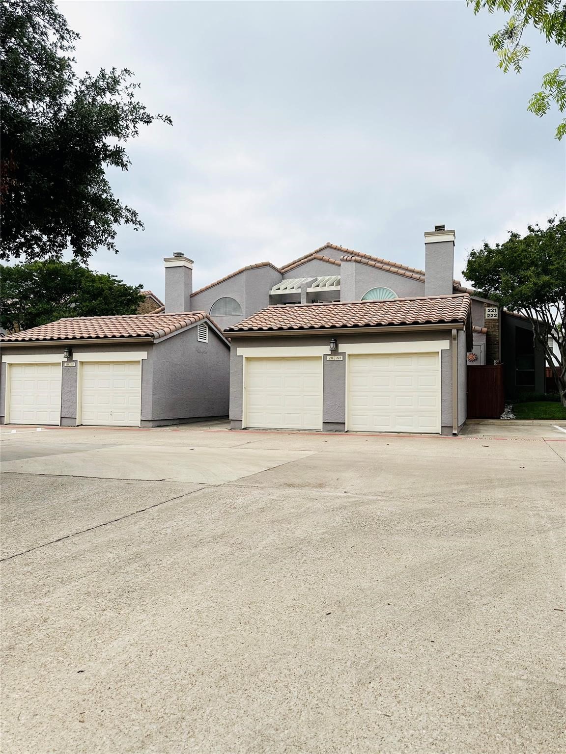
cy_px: 377
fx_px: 523
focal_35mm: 24
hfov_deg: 56.8
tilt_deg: +4.7
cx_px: 283
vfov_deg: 71.6
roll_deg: -0.9
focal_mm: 6.86
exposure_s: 1/5000
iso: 80
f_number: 1.78
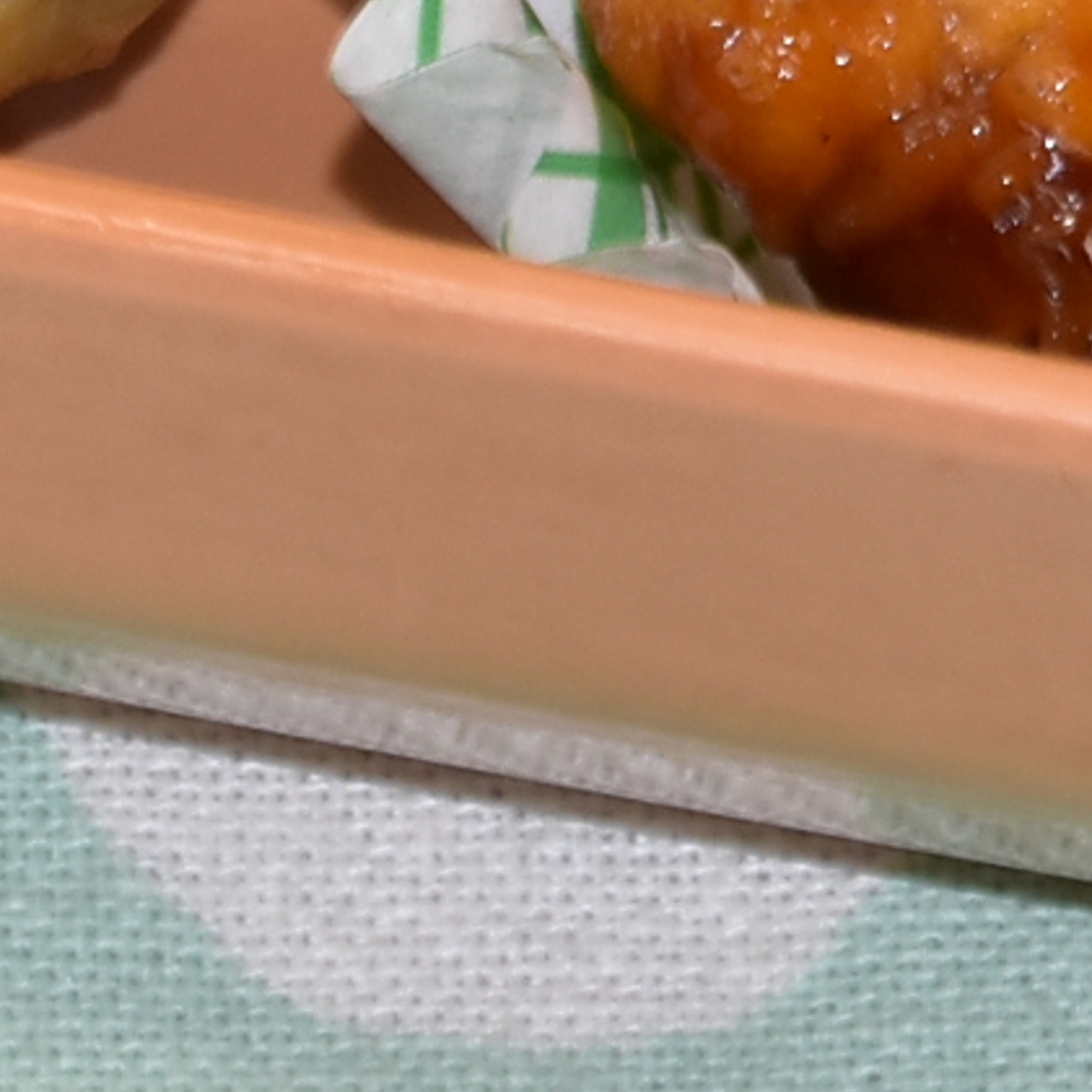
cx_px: 524
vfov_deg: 1.8
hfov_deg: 1.8
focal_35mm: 998
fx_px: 35619
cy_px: -1159
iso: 400
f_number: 6
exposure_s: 1/60
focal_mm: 110
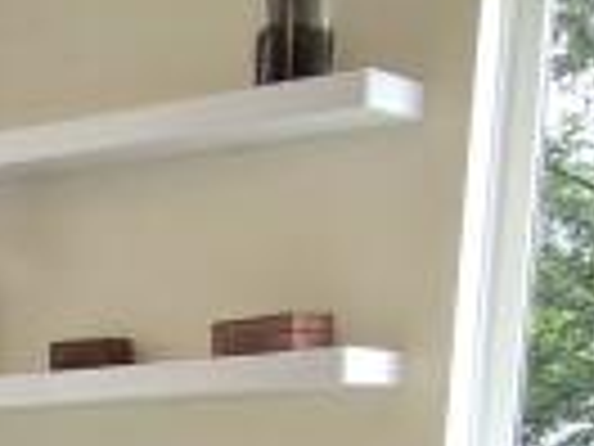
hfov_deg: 17.9
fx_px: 1733
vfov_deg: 12.1
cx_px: -225
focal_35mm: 101
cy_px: 1027
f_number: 2.2
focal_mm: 1.74
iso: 50
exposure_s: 1/145
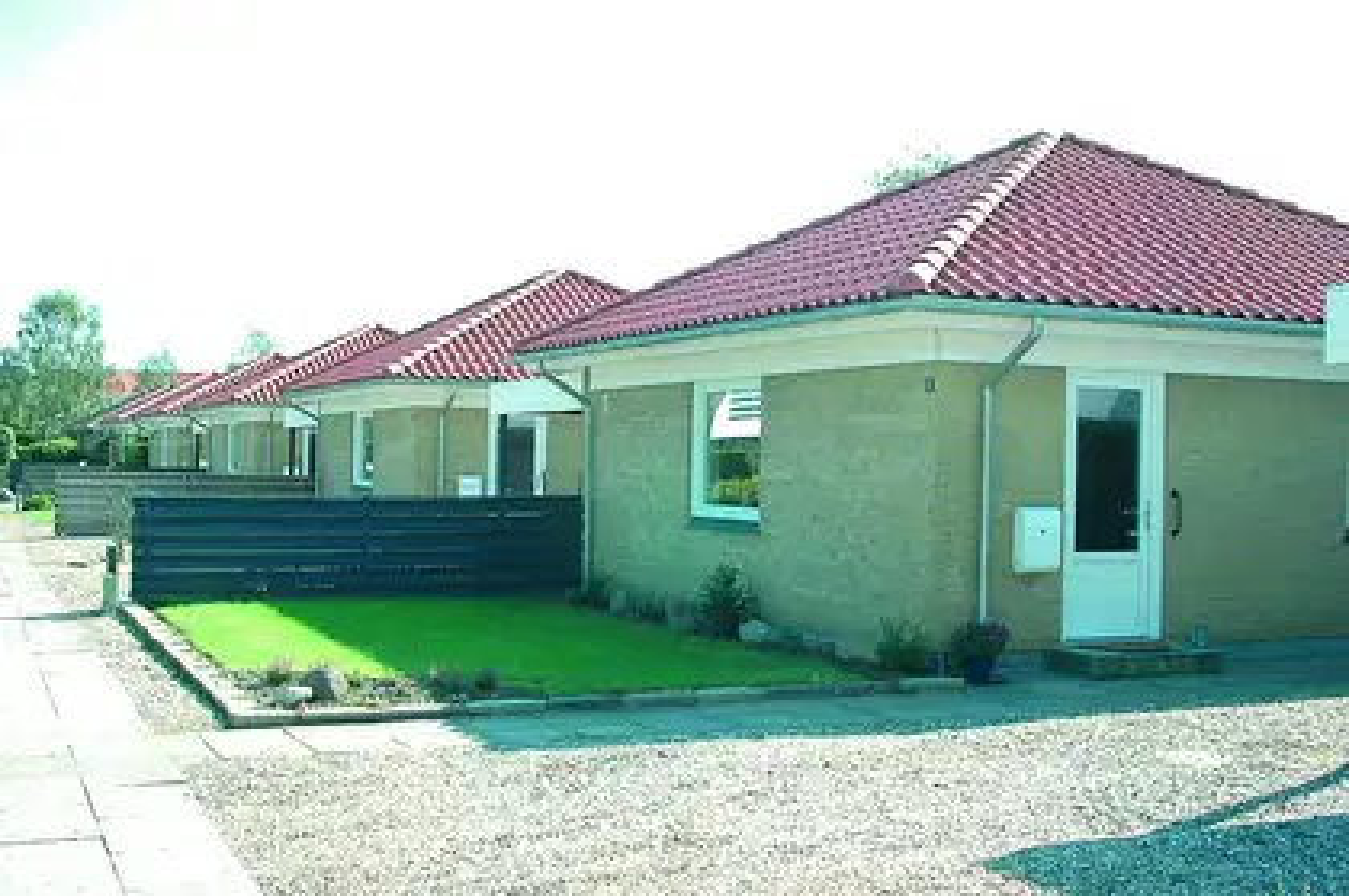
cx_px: 674
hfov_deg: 46.4
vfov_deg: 31.8
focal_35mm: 42
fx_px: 1572
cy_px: 448
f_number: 8
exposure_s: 1/200
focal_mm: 28
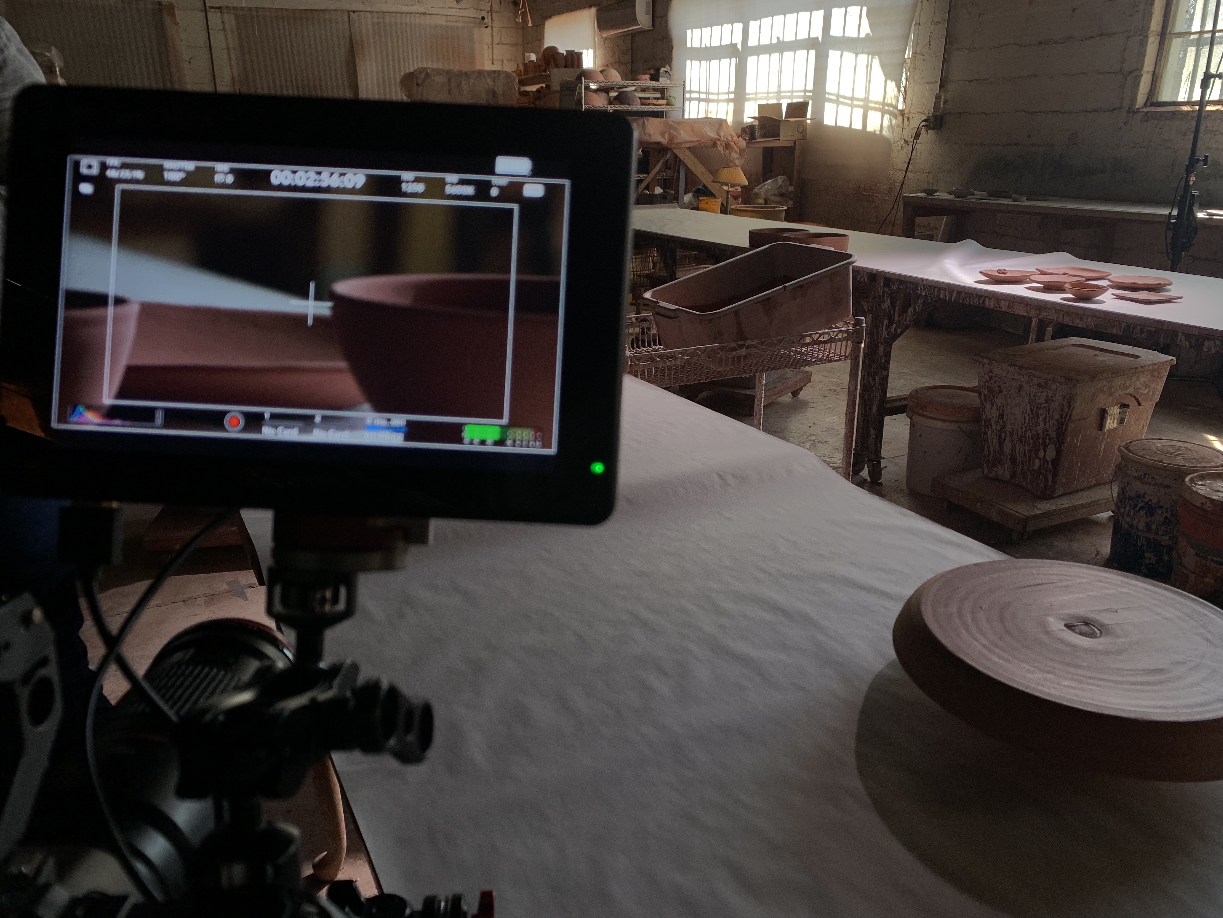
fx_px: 919
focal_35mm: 26
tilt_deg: -19.0
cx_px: 612
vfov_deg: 53.1
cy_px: 459
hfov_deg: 67.3
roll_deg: +0.1
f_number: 1.8
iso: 25
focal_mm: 4.25
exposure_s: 1/424
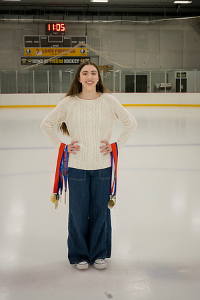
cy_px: 150
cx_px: 100
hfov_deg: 27.0
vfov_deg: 39.6
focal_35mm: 50
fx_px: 417
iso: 3200
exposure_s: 1/250
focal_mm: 50
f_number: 8
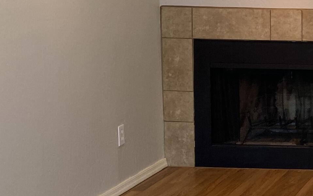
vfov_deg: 15.1
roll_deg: -0.8
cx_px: 479
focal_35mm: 86
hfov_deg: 20.4
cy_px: 52
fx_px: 734
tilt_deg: -7.1
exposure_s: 1/60
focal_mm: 4.25
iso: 80
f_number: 1.8
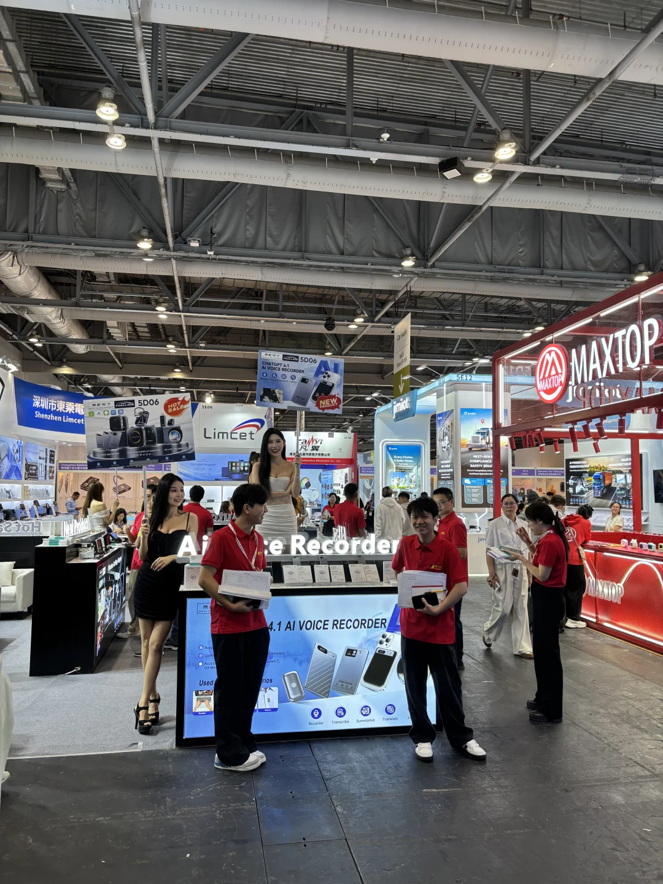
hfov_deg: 53.1
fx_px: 664
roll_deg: +1.1
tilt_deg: +1.3
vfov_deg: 67.3
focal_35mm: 26
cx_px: 332
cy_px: 442
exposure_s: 1/120
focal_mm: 5.96
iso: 80
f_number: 1.6
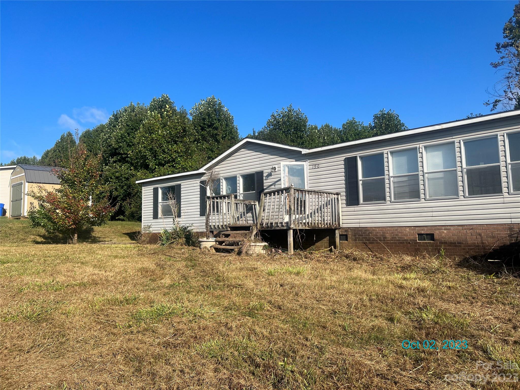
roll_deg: +1.2
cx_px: 260
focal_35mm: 26
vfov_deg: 53.1
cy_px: 195
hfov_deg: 67.3
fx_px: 391
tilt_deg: +6.6
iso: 50
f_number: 1.5
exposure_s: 1/3571
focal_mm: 5.7
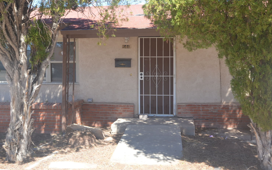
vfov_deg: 30.5
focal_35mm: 42
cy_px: 75
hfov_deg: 47.2
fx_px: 311
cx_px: 141
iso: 160
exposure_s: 1/60
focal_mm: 20
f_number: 10
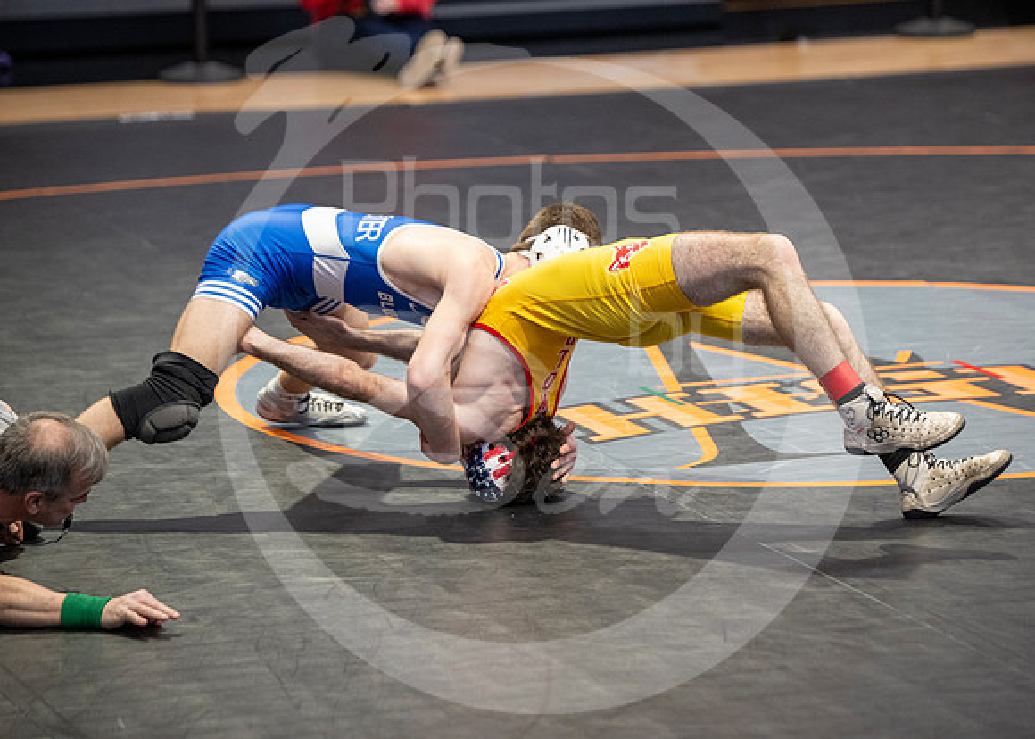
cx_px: 598
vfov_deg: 8.6
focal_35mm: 167
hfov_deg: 12.1
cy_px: 303
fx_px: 4901
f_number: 2.8
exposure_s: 1/1000
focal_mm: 135
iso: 3200
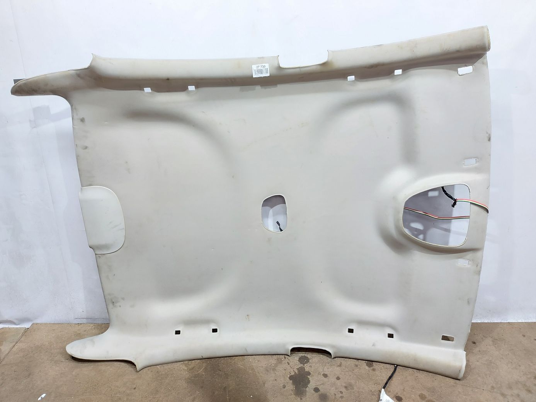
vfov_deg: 56.8
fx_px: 372
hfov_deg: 71.6
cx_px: 268
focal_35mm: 24
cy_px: 201
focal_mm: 5.23
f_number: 1.8
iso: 200
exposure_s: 1/33
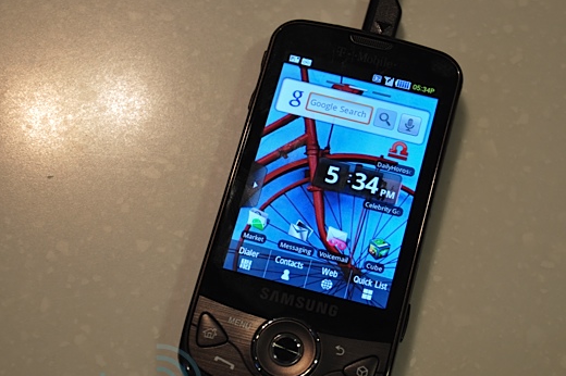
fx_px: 1414
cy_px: 210
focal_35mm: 90
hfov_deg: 22.6
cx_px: 300
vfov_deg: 15.2
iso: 400
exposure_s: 1/20
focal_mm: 52
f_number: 5.6
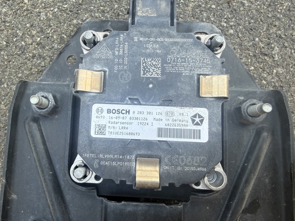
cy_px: 110
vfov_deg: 56.8
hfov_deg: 71.6
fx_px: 204
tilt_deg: -79.1
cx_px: 148
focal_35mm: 24
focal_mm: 2.22
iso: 80
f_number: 2.2
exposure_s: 1/99
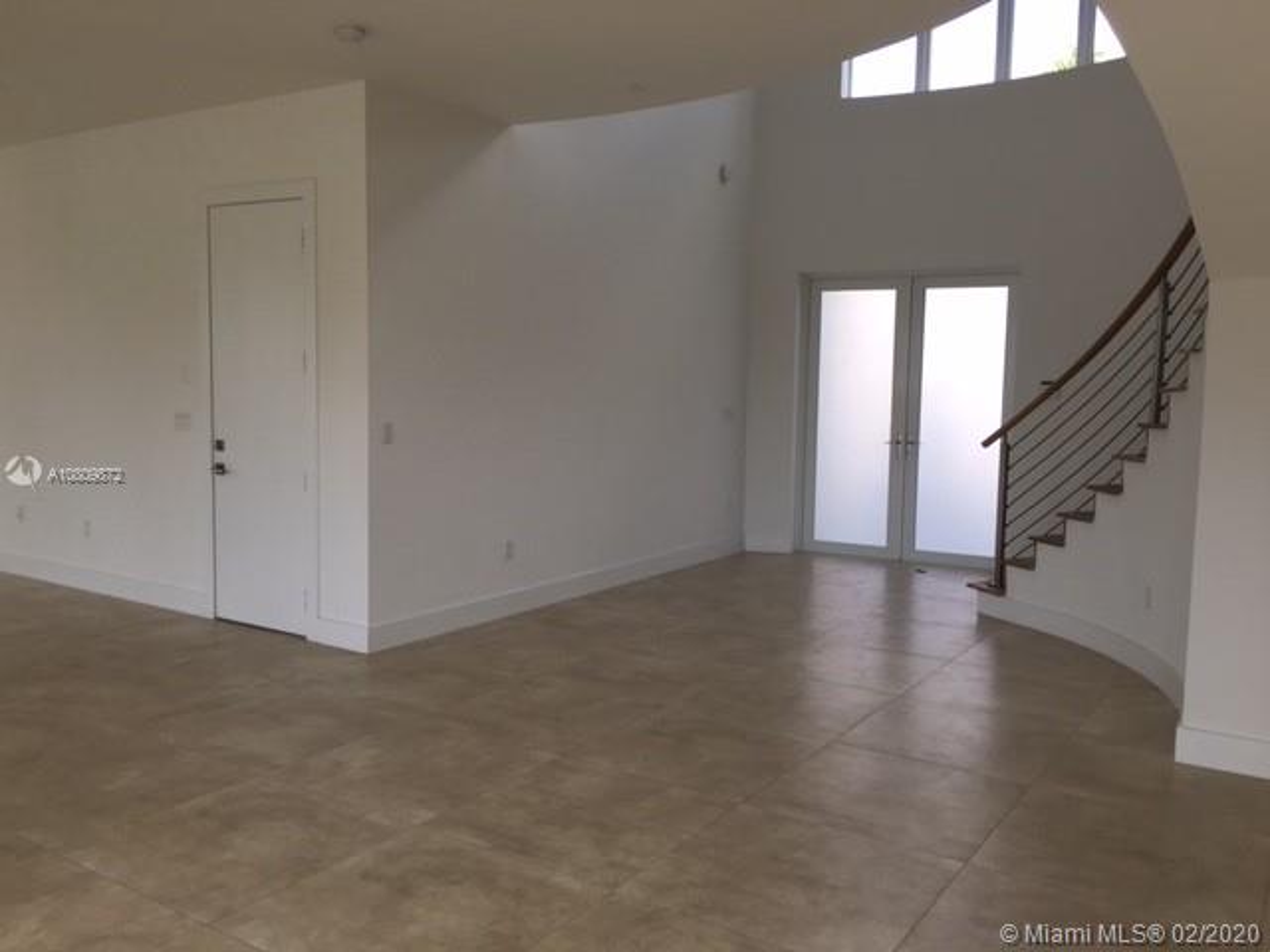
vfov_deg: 48.2
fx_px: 1064
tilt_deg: -4.3
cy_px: 476
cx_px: 635
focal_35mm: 29
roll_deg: -1.5
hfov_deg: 61.7
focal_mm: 4.15
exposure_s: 1/60
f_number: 2.2
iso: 25
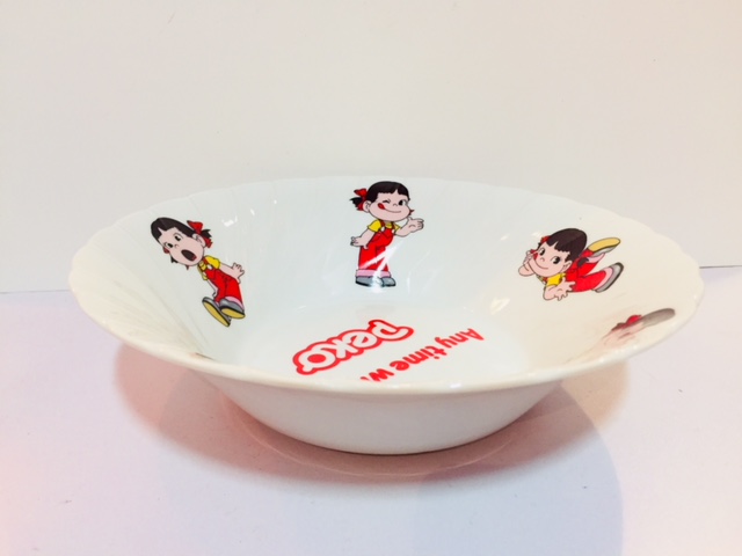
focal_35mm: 29
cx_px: 371
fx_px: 622
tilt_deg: -19.4
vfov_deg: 48.2
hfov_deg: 61.7
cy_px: 278
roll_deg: -3.3
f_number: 2.2
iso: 80
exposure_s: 1/33
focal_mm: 4.15
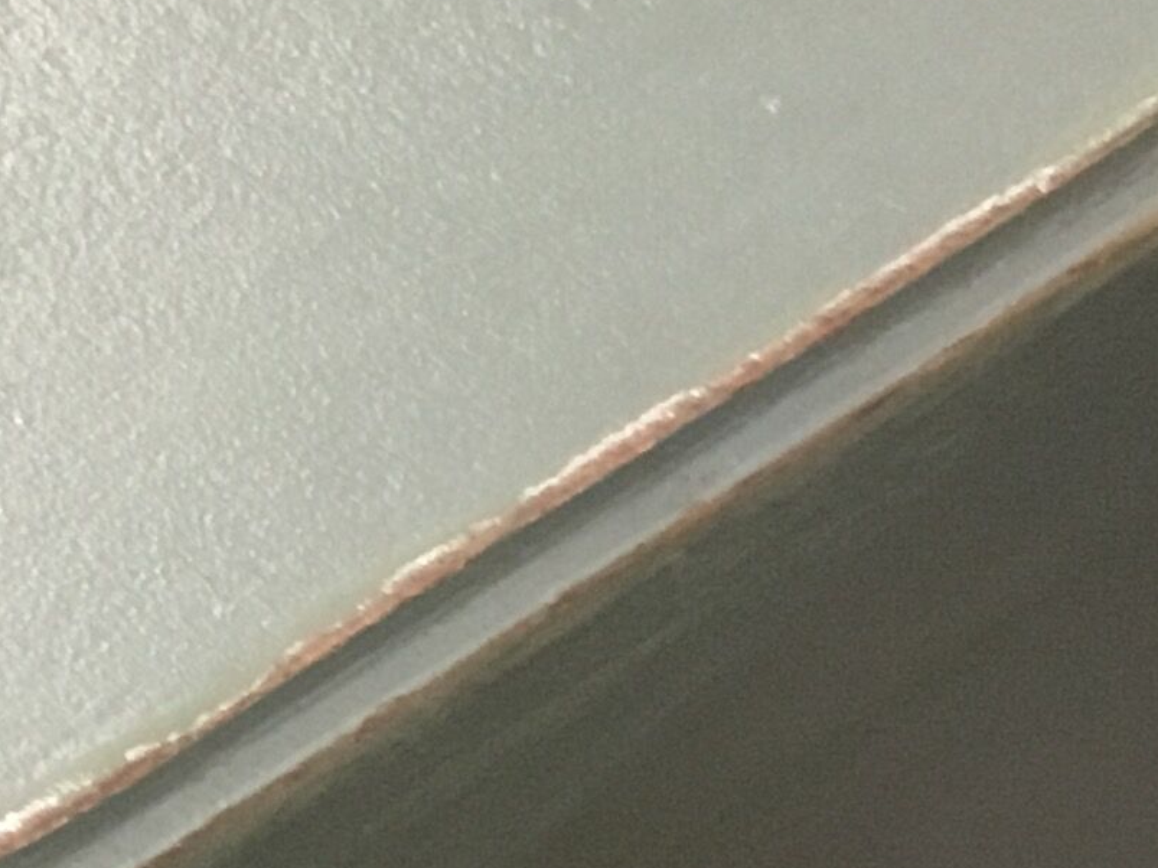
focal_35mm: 126
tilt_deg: -44.2
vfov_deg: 11.8
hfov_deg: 14.8
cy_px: 474
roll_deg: -1.6
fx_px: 4214
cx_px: -466
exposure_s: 1/20
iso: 200
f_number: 2.4
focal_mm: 3.3
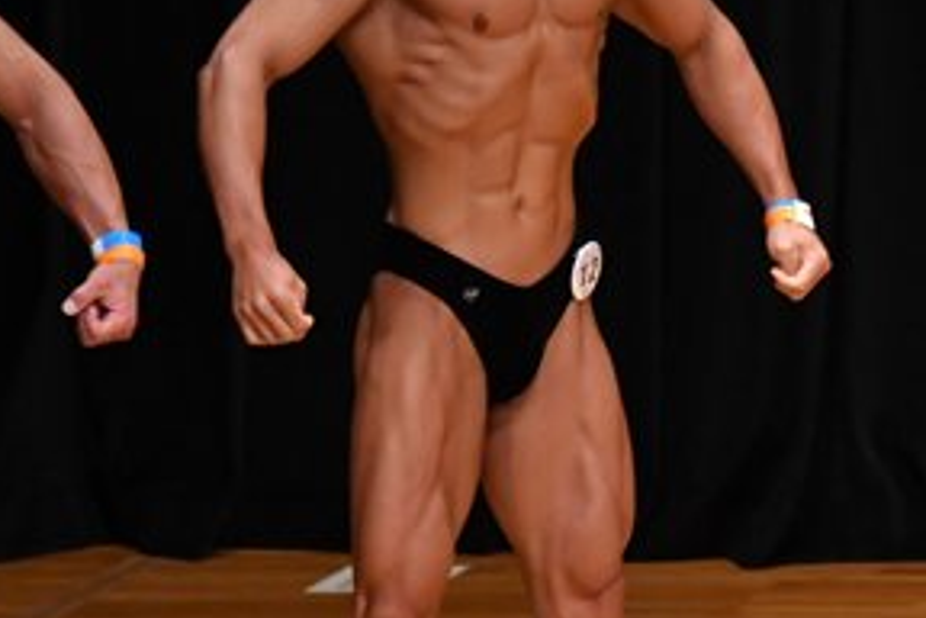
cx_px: 995
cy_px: 200
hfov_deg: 2.8
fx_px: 18673
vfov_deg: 1.9
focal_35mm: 726
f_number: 5.6
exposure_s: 1/400
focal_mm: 180
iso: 4000
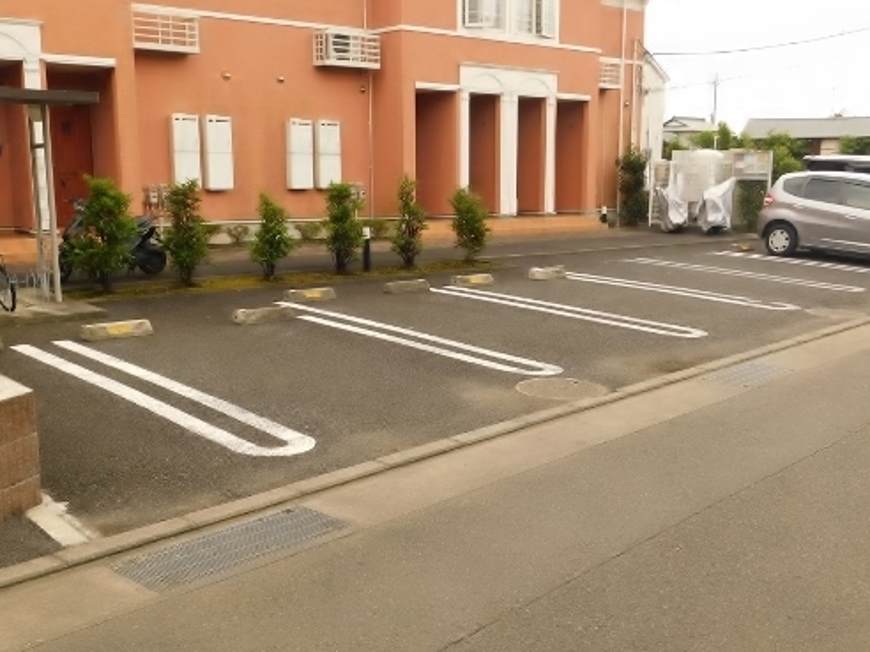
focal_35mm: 39
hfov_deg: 47.9
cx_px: 444
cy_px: 366
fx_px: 980
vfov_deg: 36.8
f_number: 3.2
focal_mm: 5.3
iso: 125
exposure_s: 1/400
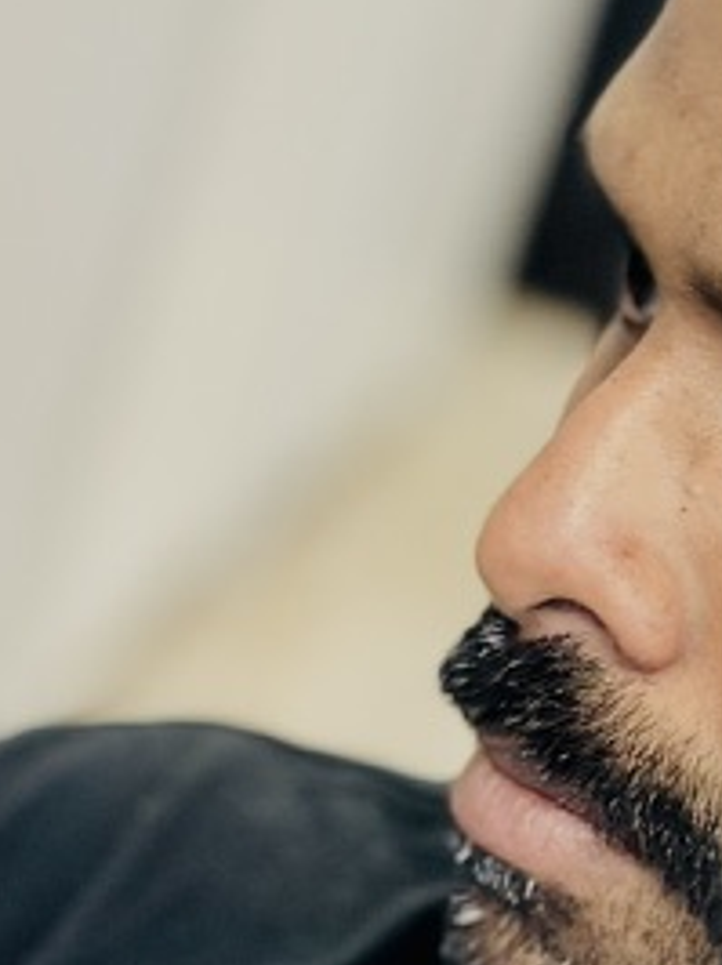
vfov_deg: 10.7
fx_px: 5153
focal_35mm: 185
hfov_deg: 7.8
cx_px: 1299
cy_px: 385
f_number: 1.78
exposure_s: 1/60
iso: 250
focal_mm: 6.86
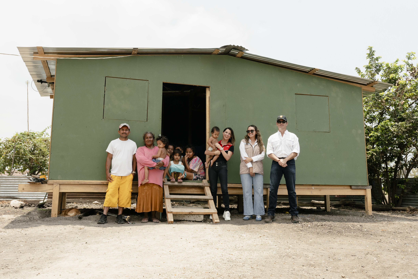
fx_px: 407
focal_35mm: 35
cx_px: 209
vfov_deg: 37.9
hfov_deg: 54.4
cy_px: 140
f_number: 10
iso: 1250
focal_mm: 35
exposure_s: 1/500
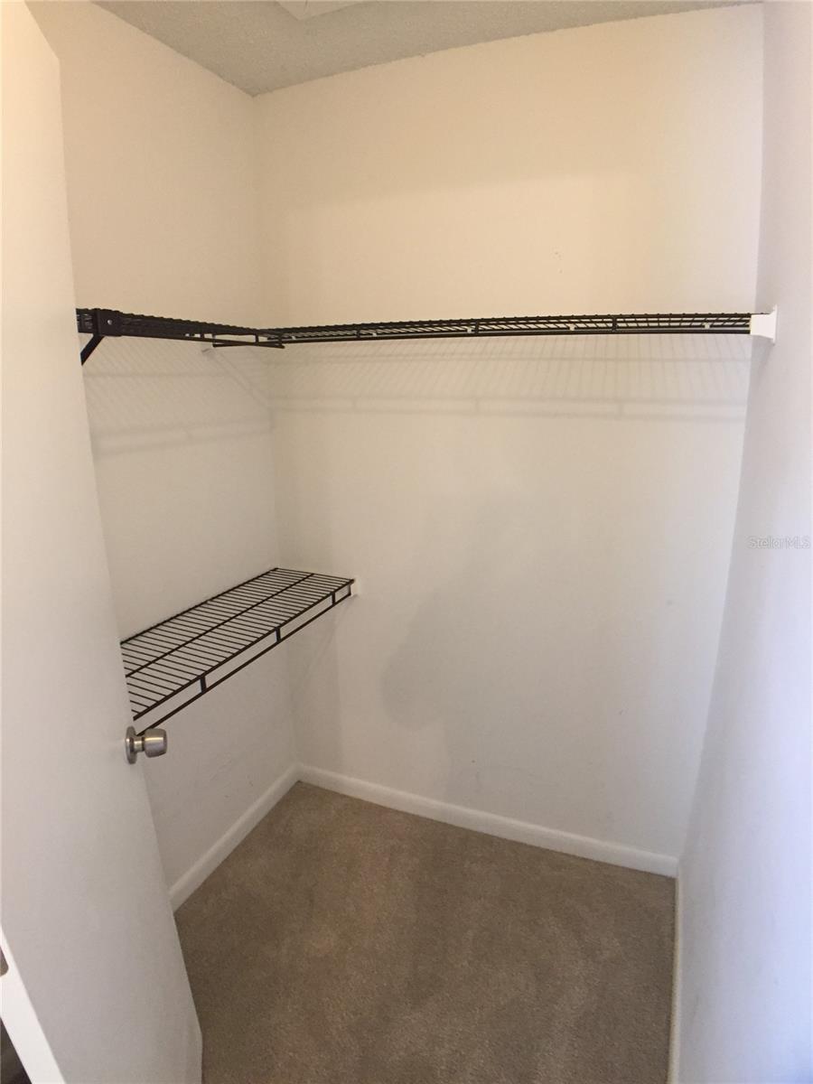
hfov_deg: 48.2
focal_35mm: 29
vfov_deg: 61.7
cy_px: 542
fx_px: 908
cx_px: 406
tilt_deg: -13.9
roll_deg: +1.2
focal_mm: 4.15
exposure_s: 1/30
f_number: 2.2
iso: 160
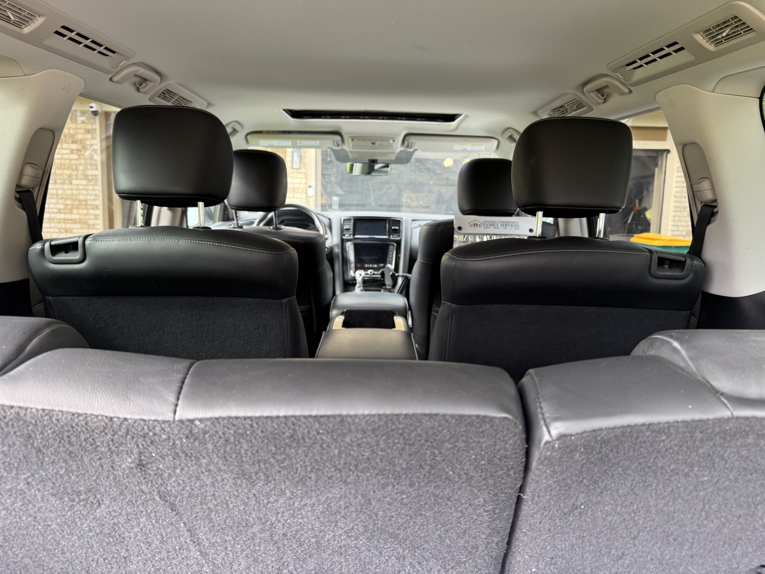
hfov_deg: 71.6
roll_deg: -1.9
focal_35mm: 24
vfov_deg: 56.8
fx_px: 530
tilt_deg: -7.5
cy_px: 287
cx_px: 382
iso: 160
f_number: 1.78
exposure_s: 1/121
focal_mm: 6.76
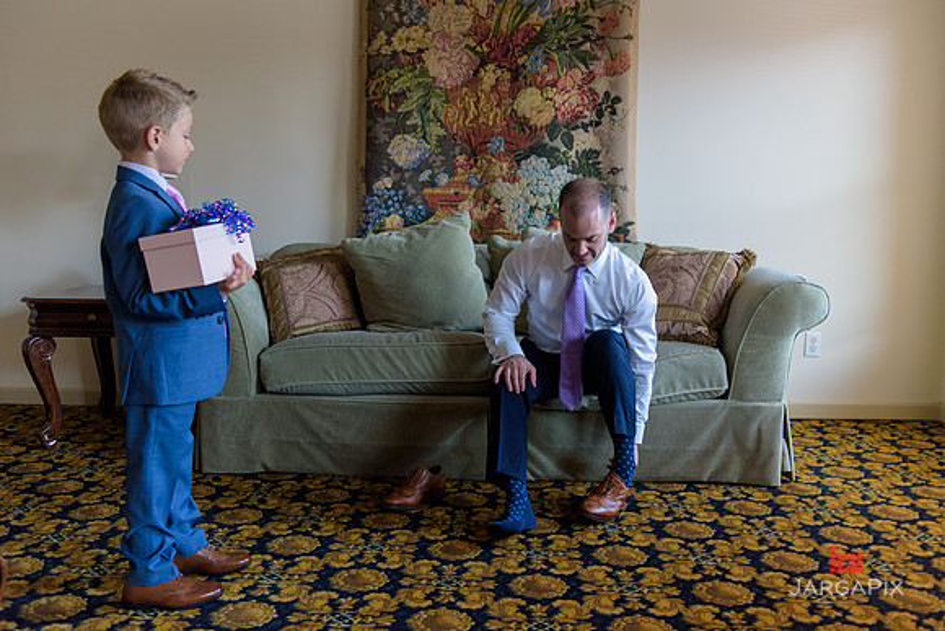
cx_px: 472
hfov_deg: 55.8
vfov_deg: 38.9
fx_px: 893
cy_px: 316
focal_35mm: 34
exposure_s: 1/125
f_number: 3.2
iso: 800
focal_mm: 34
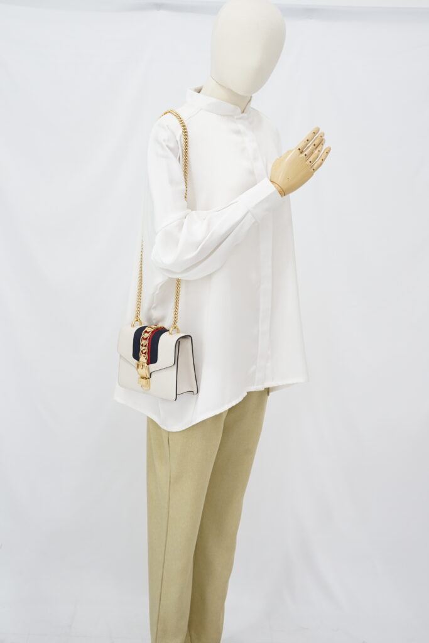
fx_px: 893
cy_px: 322
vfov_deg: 39.6
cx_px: 214
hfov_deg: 27.0
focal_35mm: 50
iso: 640
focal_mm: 50
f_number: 6.3
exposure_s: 1/10
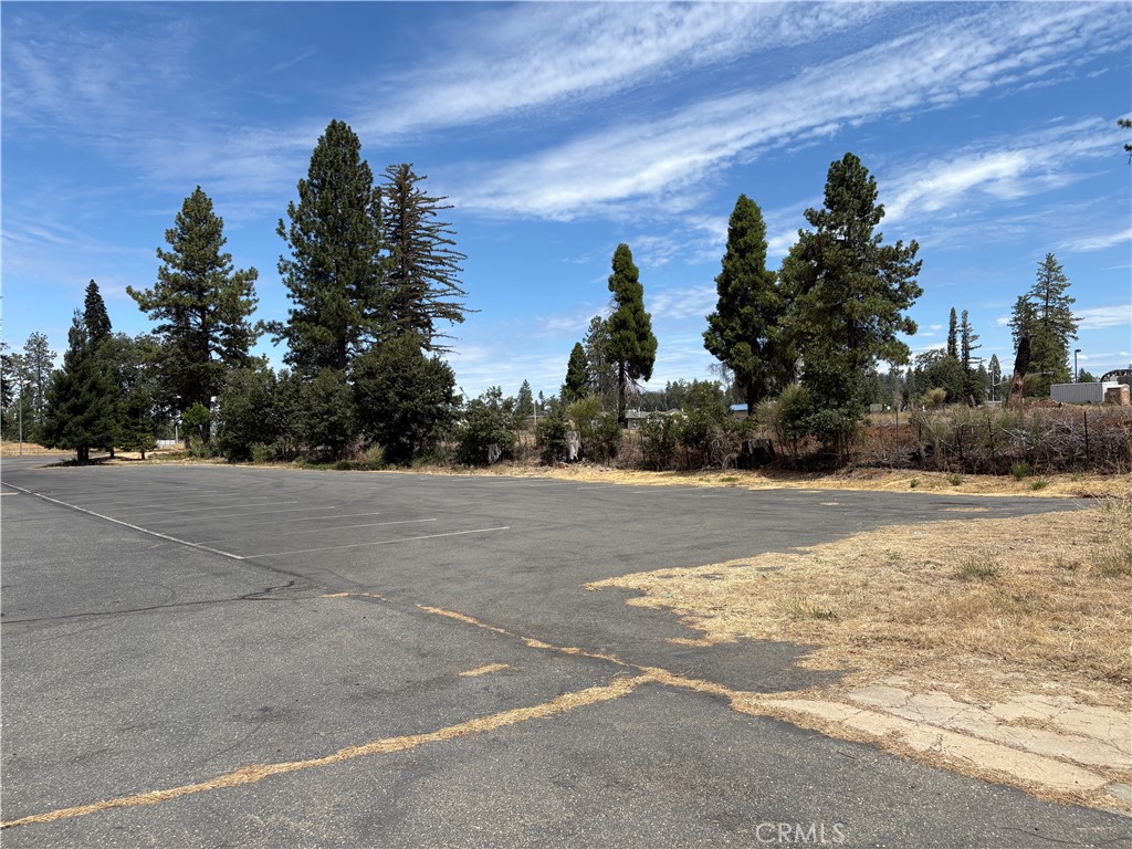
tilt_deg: -0.3
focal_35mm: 26
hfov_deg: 67.3
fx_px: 850
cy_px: 424
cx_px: 566
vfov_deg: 53.1
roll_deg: +0.7
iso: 50
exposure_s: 1/3448
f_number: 1.6
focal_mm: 5.96
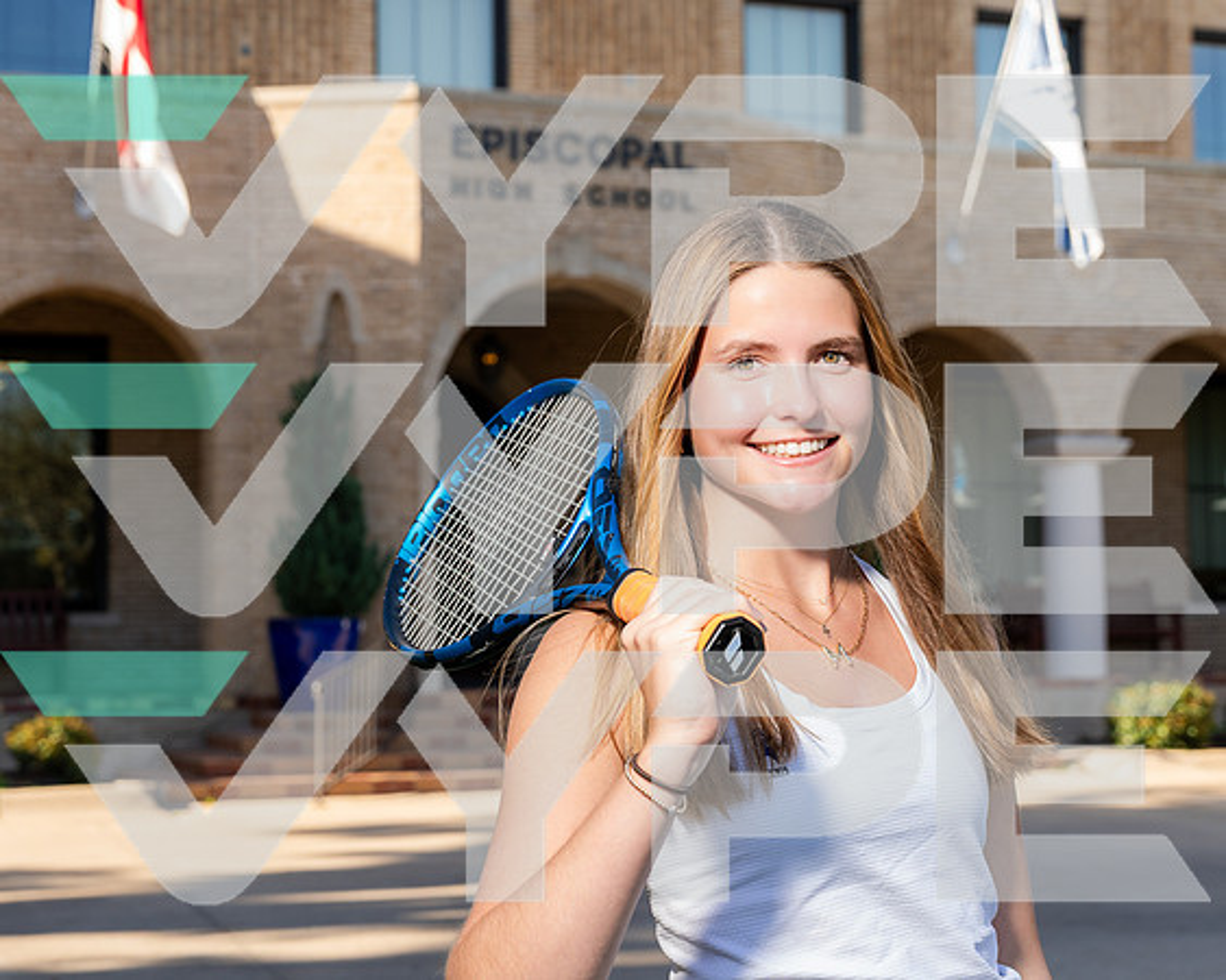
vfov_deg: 24.6
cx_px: 582
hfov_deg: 30.5
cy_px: 472
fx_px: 2251
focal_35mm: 62
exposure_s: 1/250
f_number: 5.6
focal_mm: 48
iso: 250
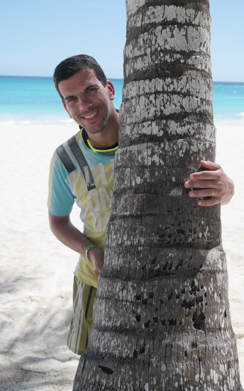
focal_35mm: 51
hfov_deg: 25.3
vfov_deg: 39.6
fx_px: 543
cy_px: 192
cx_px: 127
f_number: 5.6
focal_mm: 32
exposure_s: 1/1000
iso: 200
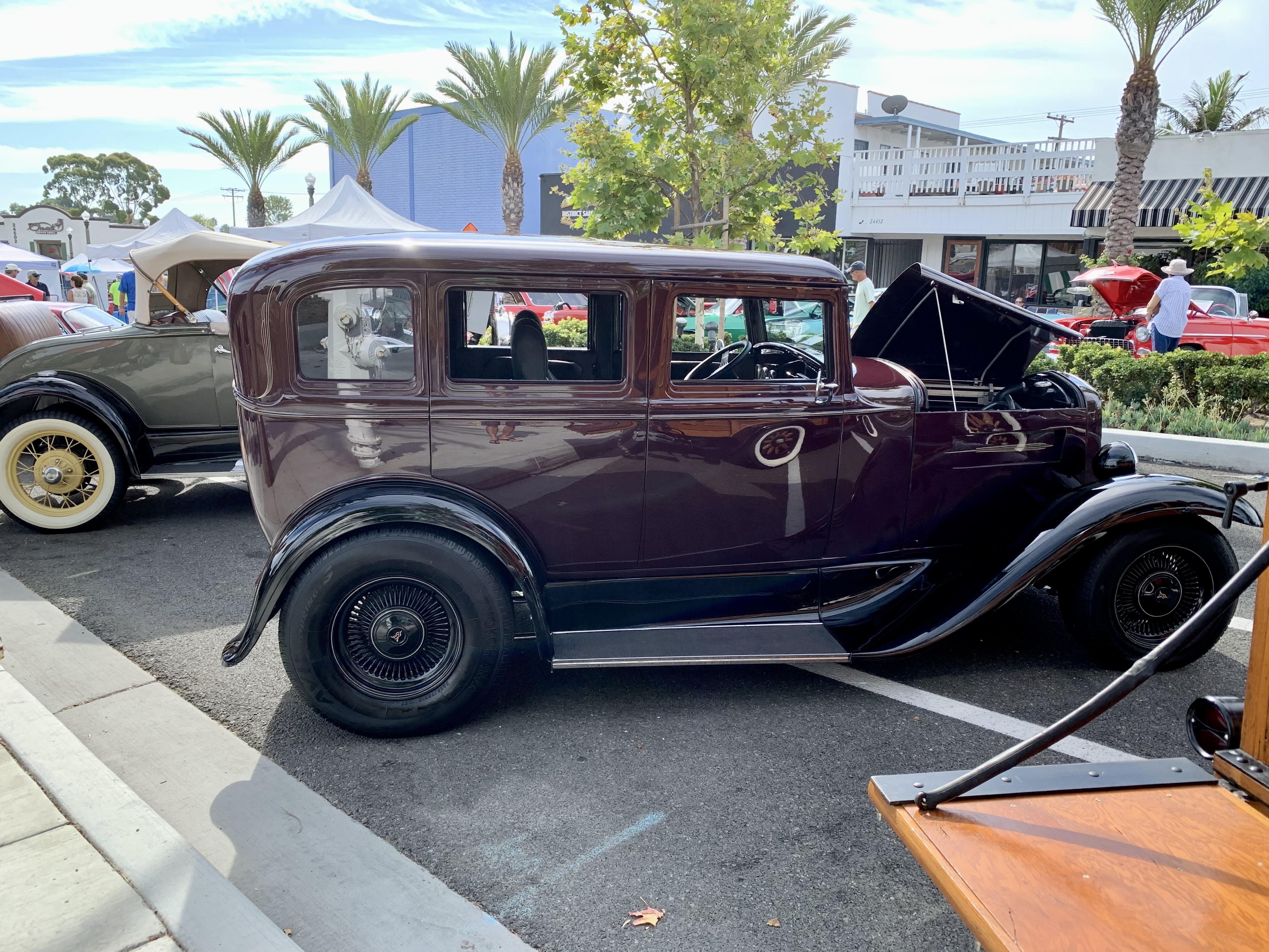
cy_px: 476
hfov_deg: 67.3
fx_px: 953
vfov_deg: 53.1
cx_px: 634
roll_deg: -1.6
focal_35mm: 26
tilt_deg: -11.9
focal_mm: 4.25
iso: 25
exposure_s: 1/495
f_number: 1.8
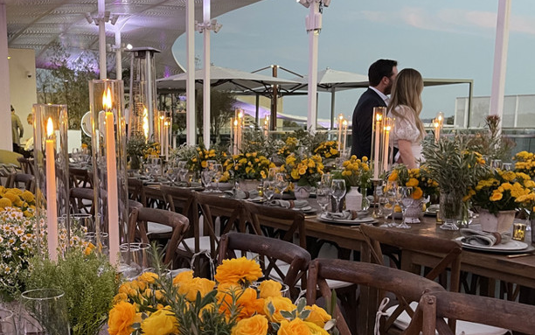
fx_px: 656
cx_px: 191
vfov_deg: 28.4
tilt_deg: -9.7
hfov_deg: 43.9
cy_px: 234
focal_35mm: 45
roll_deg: +0.2
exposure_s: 1/60
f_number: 1.6
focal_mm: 5.1
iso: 400
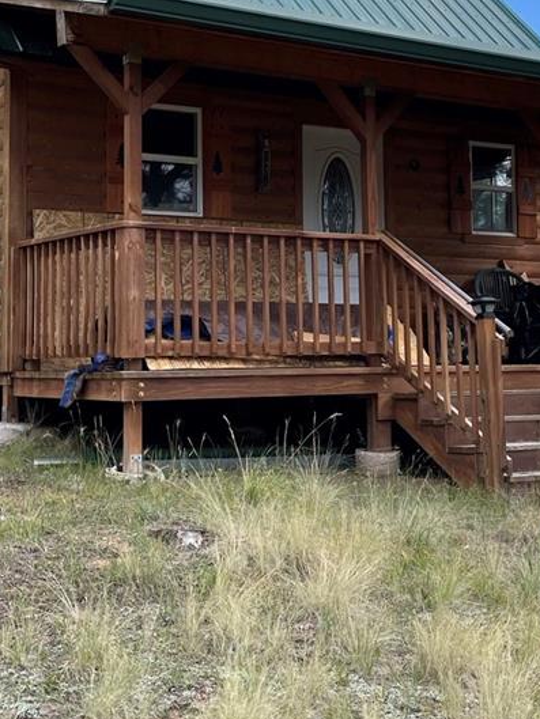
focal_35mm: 59
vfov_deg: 32.5
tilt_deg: +5.9
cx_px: 275
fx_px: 1227
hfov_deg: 24.8
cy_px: 249
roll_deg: +1.6
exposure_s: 1/1416
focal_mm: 4.2
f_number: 1.6
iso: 32
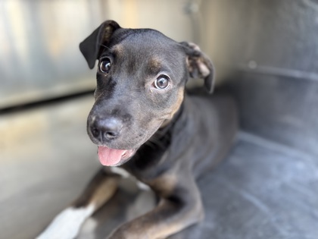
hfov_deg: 67.3
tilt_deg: -27.7
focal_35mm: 26
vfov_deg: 53.1
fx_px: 239
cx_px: 159
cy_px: 120
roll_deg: -0.2
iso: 200
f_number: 1.6
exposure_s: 1/60
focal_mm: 5.96
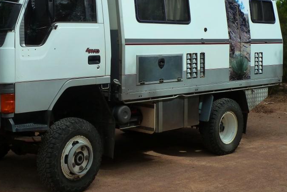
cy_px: 37
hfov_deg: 31.6
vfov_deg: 21.3
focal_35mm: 63
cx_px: 89
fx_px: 502
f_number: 4.5
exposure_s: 1/400
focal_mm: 6.5
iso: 125
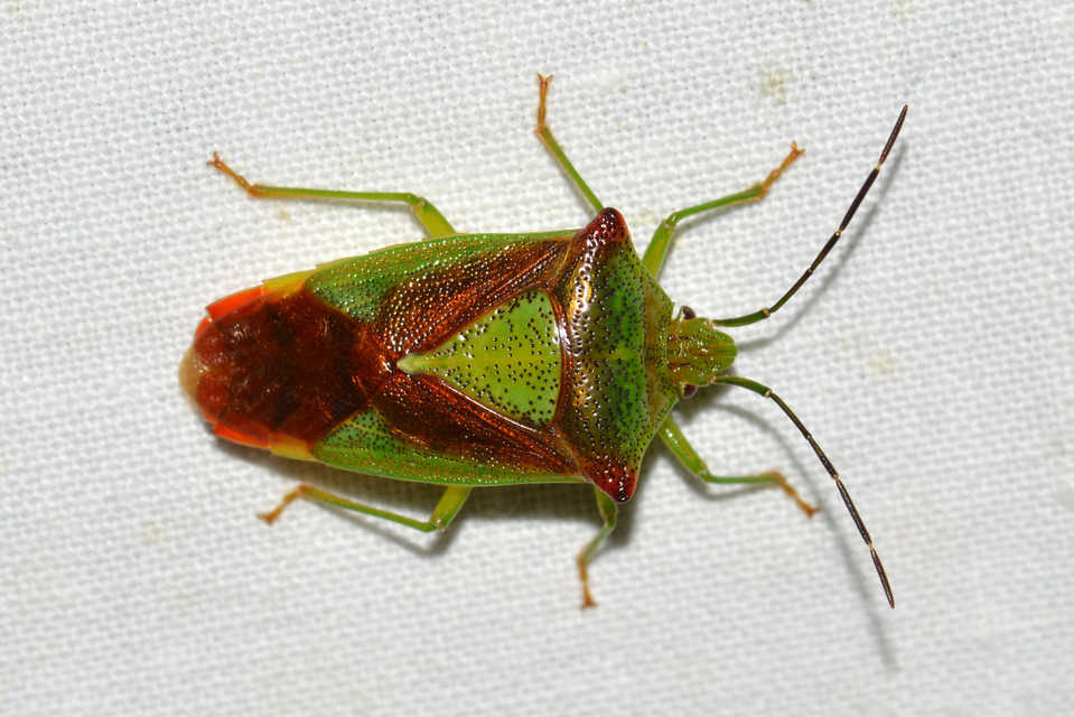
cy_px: 358
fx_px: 4476
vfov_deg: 9.2
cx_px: 537
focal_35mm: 150
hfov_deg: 13.7
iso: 100
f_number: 18
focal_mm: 100
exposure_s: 1/200
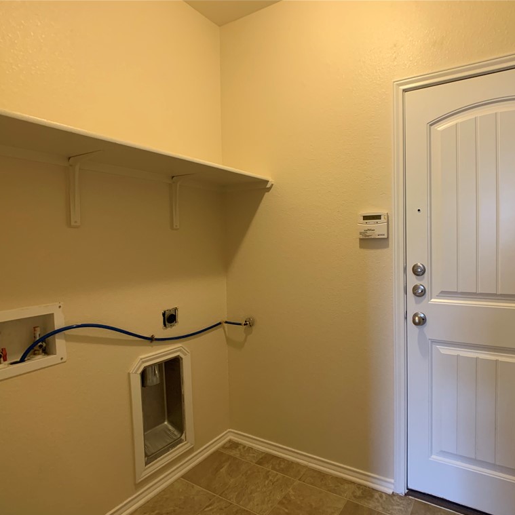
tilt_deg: -1.5
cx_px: 309
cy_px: 260
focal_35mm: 31
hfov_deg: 52.2
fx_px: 522
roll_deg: +0.0
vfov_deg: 52.5
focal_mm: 4.25
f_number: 1.8
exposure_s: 1/60
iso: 250
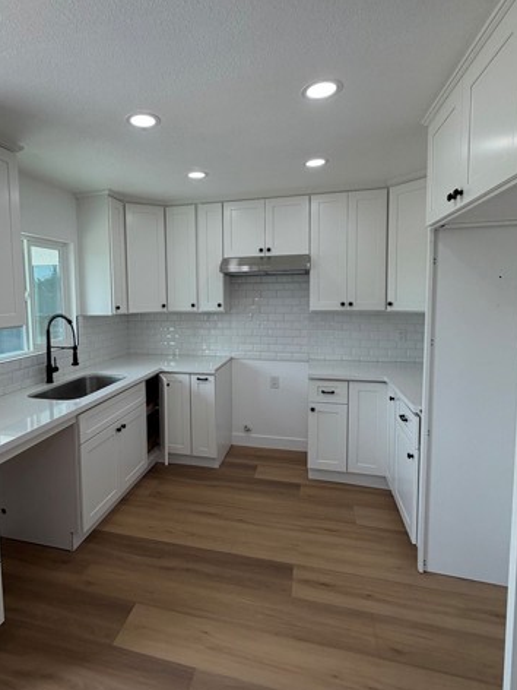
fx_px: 378
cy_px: 325
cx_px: 207
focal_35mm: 19
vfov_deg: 84.6
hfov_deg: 68.0
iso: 50
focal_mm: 2.22
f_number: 2.2
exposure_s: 1/157
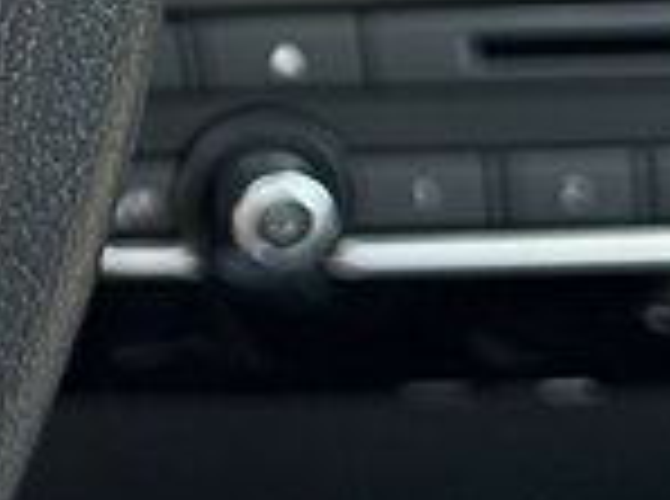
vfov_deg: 8.1
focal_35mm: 177
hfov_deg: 10.6
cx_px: -481
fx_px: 3418
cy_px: -392
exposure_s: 1/147
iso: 200
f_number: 1.78
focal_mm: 6.76
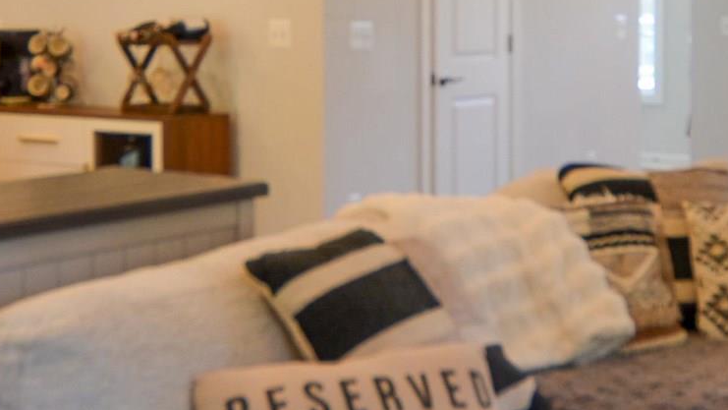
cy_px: 76
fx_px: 1255
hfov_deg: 32.4
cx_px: 362
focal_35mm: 65
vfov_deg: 18.4
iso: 100
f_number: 3.5
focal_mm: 10
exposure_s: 1/50
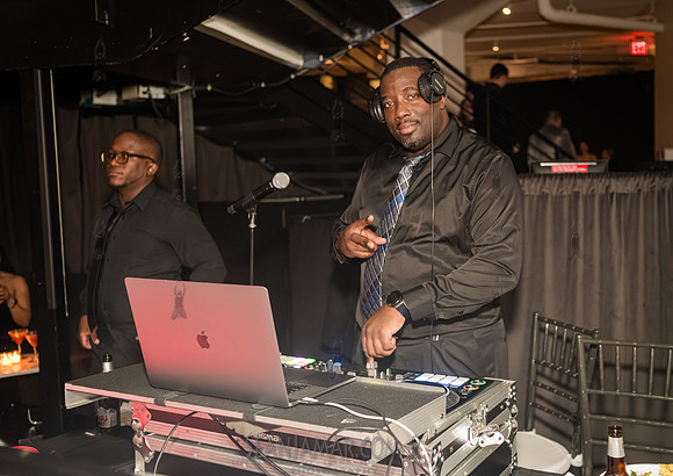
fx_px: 747
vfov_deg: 35.3
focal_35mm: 39
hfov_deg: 48.4
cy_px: 220
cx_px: 384
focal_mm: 35
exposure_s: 1/250
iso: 8000
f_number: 3.2
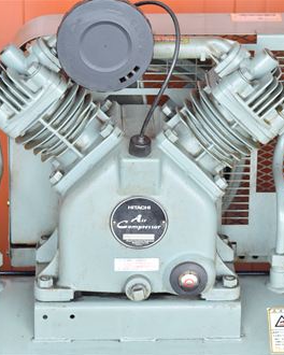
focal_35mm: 145
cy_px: 179
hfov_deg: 10.6
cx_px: 155
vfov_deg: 13.3
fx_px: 1523
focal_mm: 68
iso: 1250
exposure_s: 1/250
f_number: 6.3
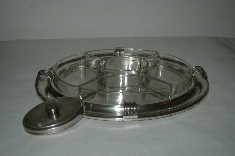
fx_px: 274
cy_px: 78
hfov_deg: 46.4
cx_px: 118
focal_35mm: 42
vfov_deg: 31.8
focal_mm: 28
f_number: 3.5
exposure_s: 1/60
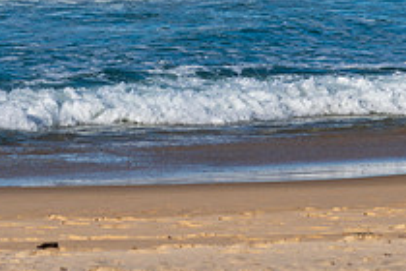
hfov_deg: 6.1
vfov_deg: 4.0
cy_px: -53
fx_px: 3823
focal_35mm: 339
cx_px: 52
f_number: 5.6
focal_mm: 120
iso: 200
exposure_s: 1/2000
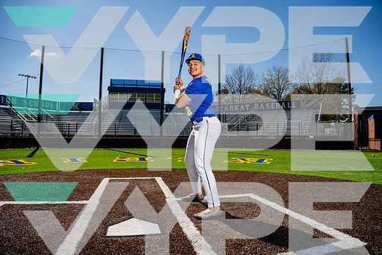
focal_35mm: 22
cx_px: 190
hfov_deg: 78.5
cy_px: 133
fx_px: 234
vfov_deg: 57.3
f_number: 4
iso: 100
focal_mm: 20
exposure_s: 1/2000
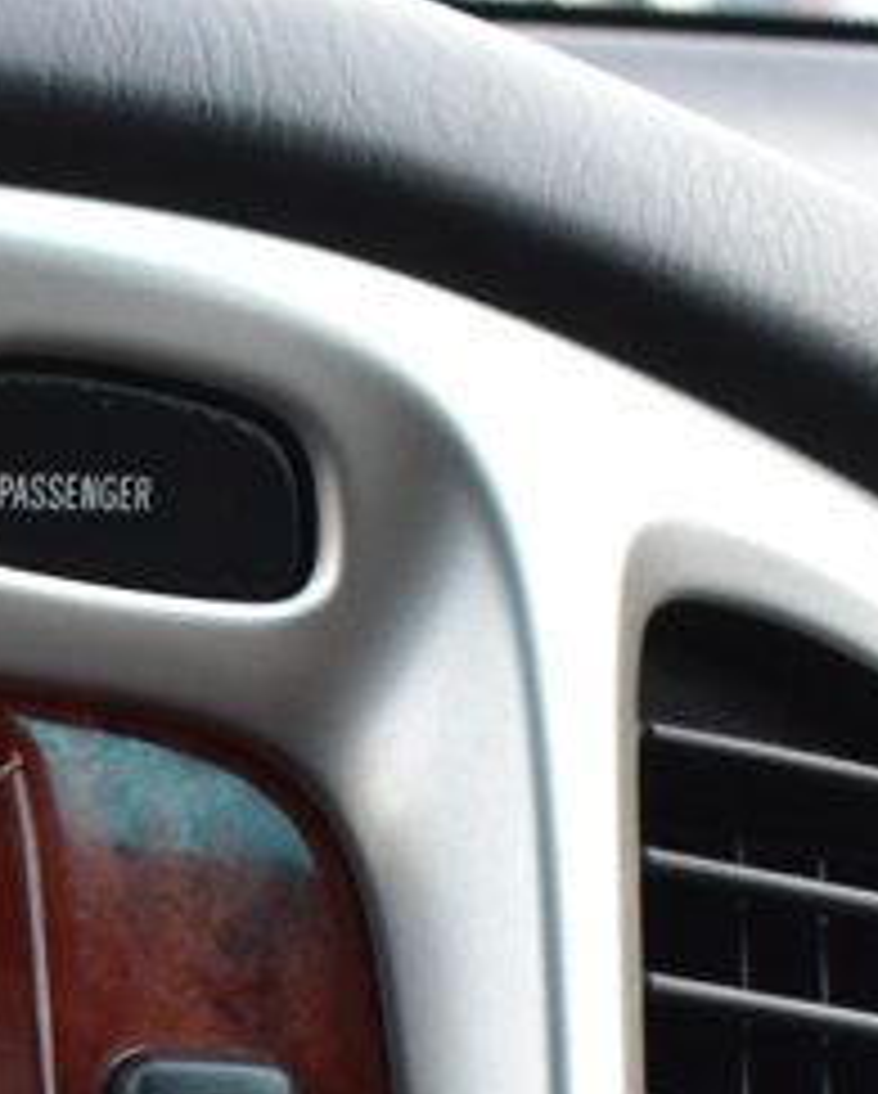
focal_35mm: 160
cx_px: -973
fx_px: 5187
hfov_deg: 9.0
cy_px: 1301
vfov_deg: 11.8
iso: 400
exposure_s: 1/50
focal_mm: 27
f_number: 8
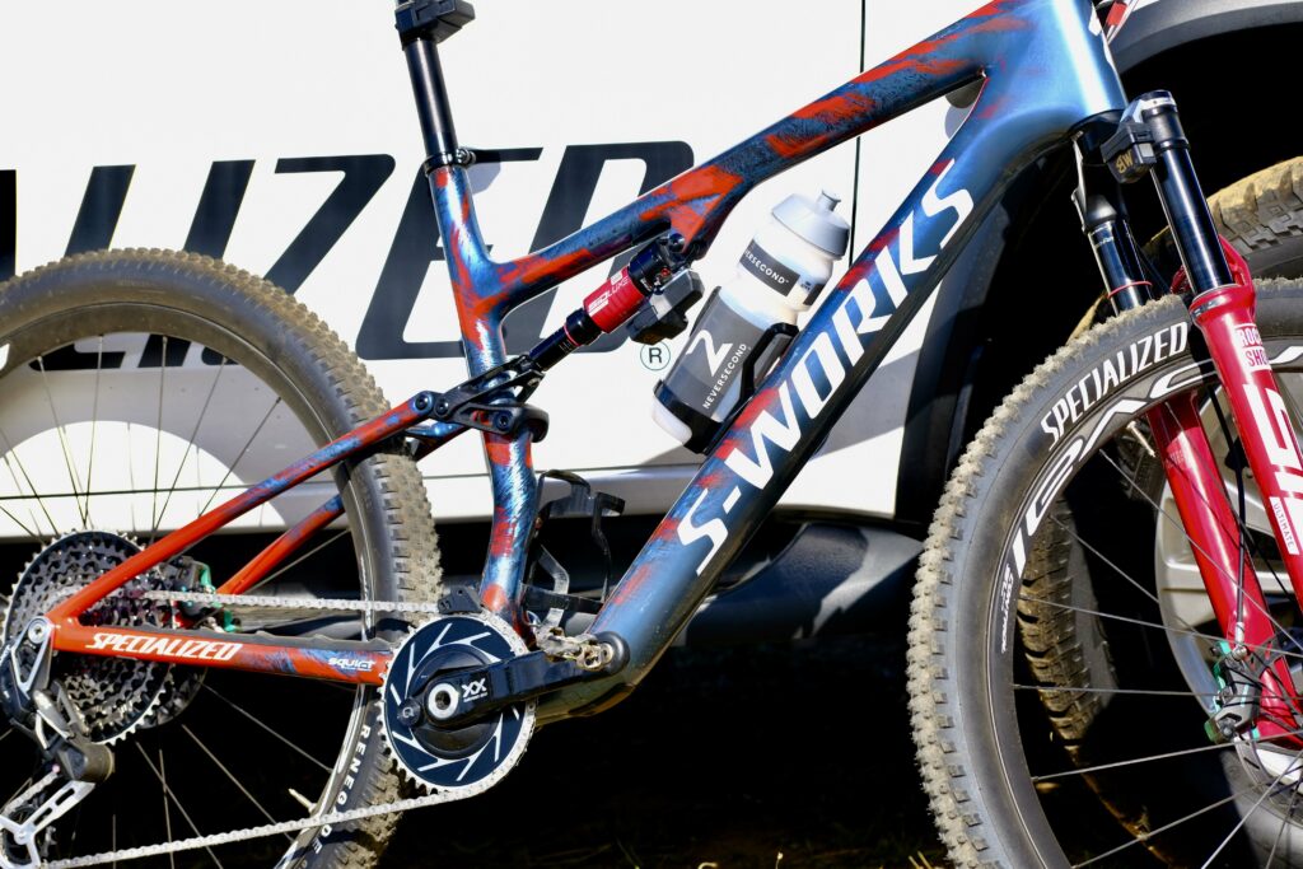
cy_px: 434
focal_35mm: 105
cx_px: 652
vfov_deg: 13.0
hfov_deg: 19.5
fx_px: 3801
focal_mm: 70
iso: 200
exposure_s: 1/500
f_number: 5
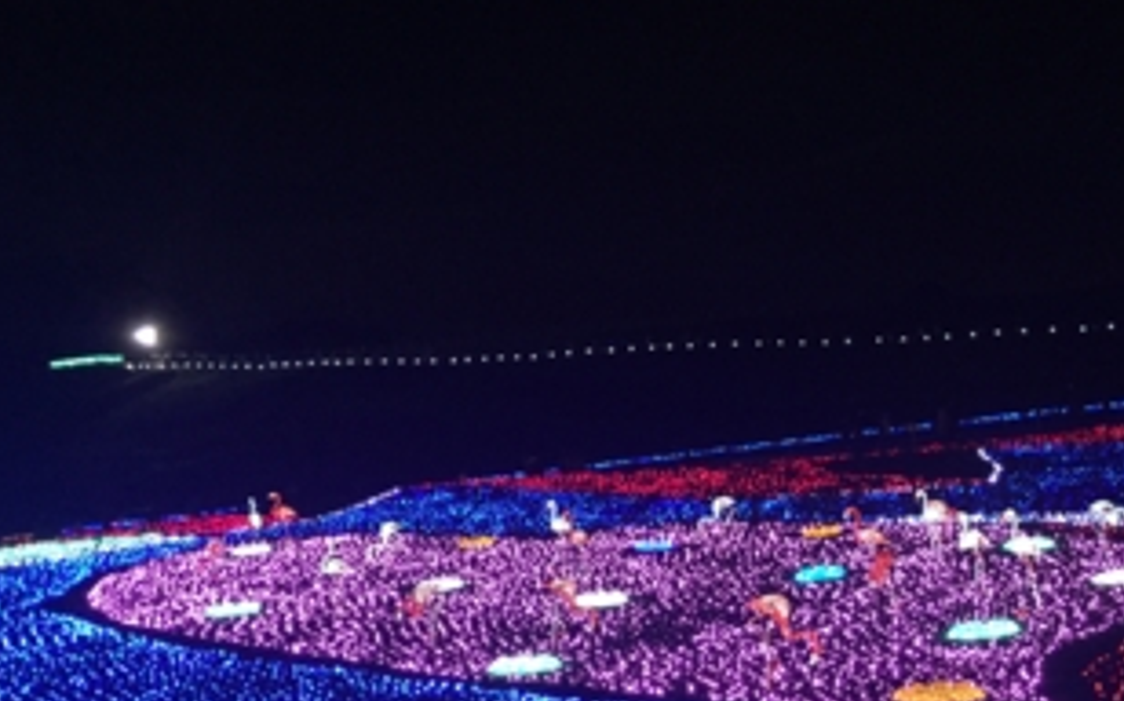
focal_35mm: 45
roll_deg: +4.0
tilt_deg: +3.9
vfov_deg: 28.5
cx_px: 755
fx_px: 1377
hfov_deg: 43.7
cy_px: 350
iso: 250
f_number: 2.2
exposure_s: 1/15
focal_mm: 4.15
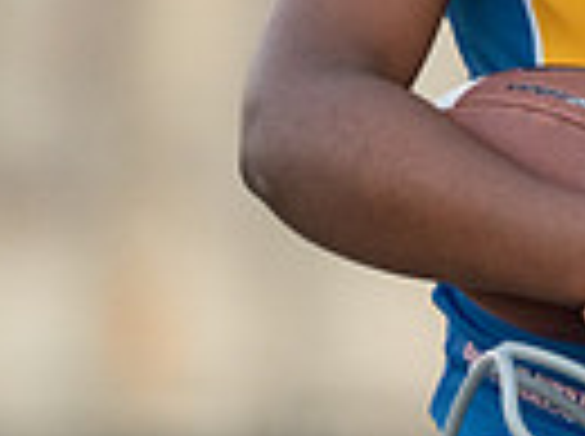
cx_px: 742
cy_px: -263
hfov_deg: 2.3
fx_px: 14490
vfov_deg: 1.7
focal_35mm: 859
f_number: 2.8
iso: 2500
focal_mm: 200
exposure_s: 1/320
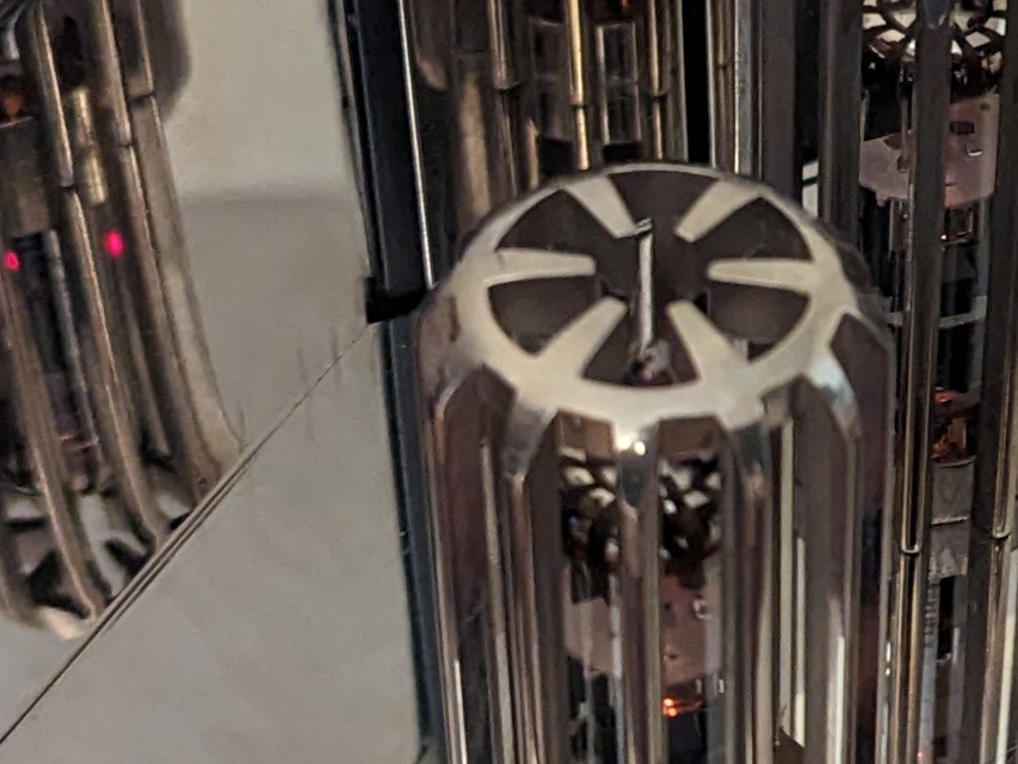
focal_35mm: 115
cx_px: 1008
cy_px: 324
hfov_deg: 16.8
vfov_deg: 12.9
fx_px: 3382
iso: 2000
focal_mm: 6.81
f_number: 1.85
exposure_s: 1/30
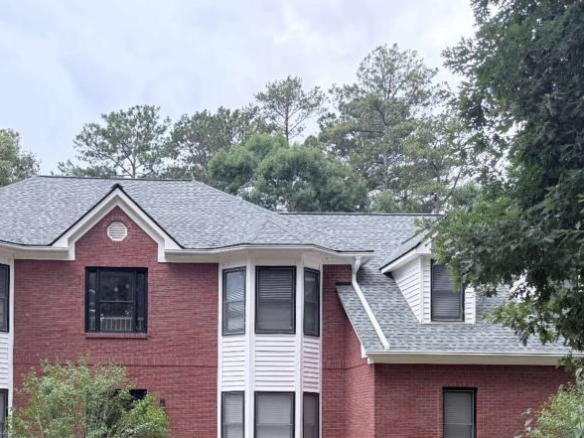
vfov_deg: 28.4
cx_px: 154
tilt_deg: +2.0
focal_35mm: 49
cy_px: 400
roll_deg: +0.6
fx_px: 827
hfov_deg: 38.0
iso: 100
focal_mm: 6.76
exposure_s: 1/715
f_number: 1.78
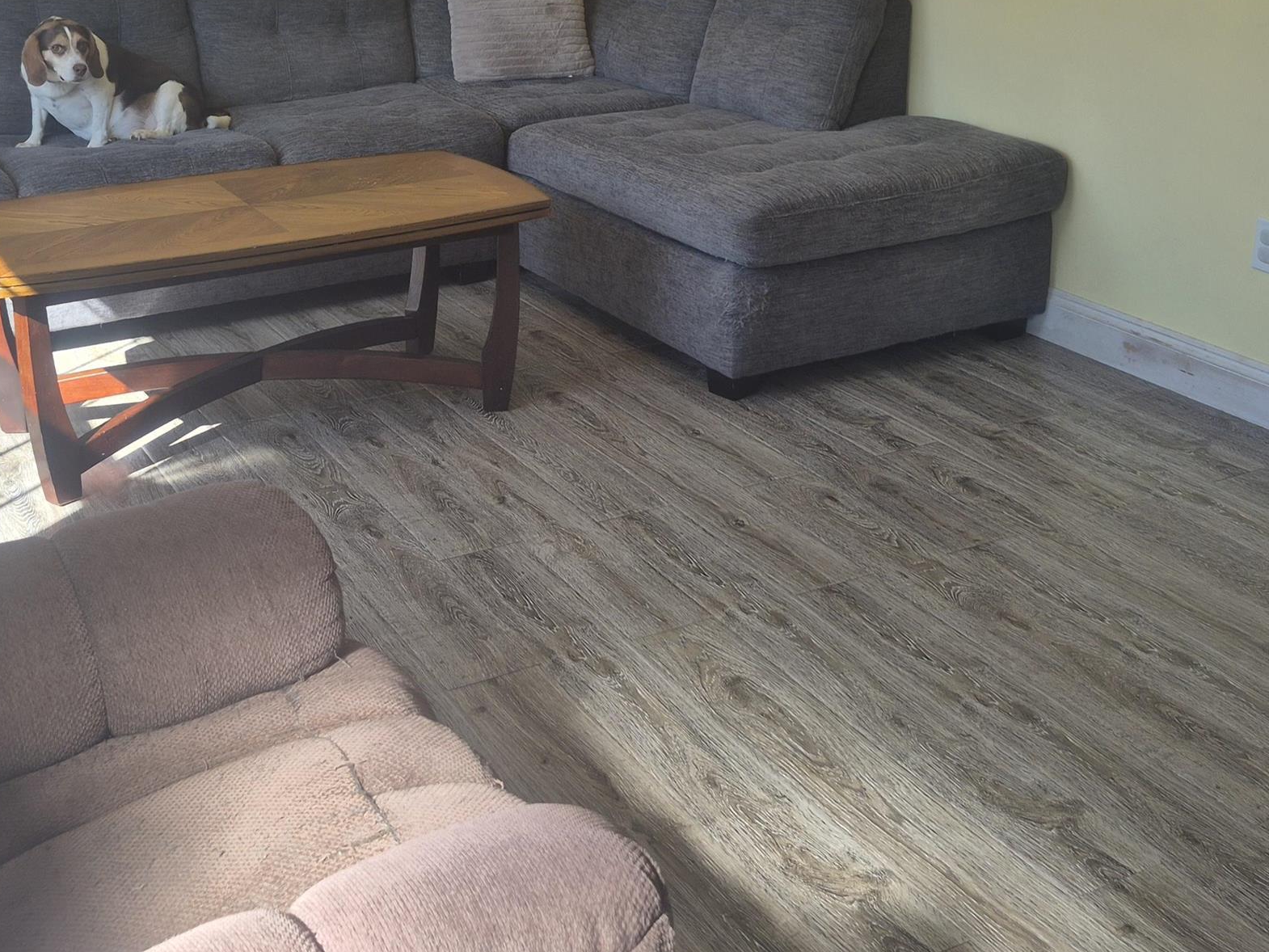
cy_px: 209
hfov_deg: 41.9
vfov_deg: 31.5
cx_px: 532
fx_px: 1650
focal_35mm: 45
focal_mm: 5.4
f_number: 1.8
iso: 25
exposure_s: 1/166
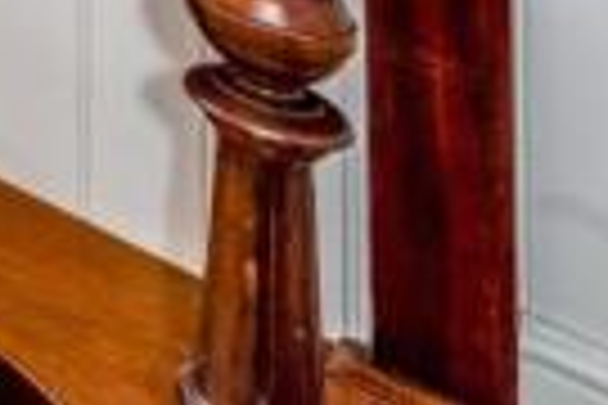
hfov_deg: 17.0
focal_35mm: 68
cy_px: -574
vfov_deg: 13.9
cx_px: -725
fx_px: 1148
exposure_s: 1/50
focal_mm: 14
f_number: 8
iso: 320
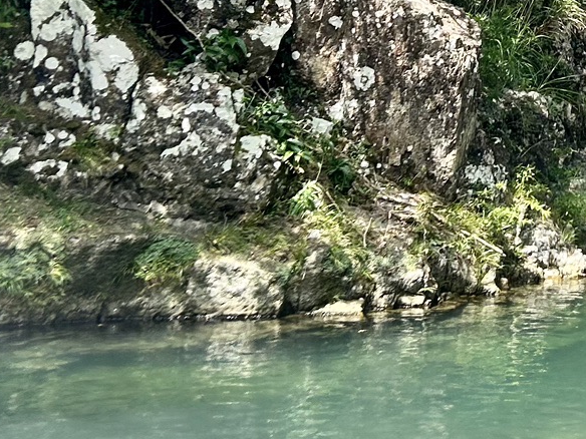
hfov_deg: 20.6
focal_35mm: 89
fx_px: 1507
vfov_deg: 16.2
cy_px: -27
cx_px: 700
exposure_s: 1/1311
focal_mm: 5.7
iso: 50
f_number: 1.5
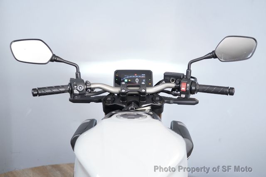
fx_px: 310
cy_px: 88
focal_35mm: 42
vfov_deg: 31.9
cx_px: 133
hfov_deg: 46.4
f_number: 4
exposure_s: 1/100
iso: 1600
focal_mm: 42
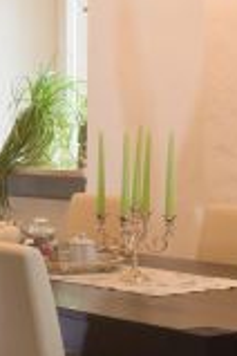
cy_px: 90
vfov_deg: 15.3
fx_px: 1313
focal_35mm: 133
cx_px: 28
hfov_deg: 10.3
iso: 400
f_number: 11
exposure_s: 1/8
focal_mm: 24
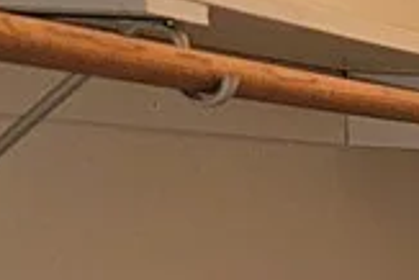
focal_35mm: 150
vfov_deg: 8.7
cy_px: 547
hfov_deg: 12.6
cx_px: 720
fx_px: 1747
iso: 80
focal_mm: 6.3
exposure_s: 1/60
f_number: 1.7
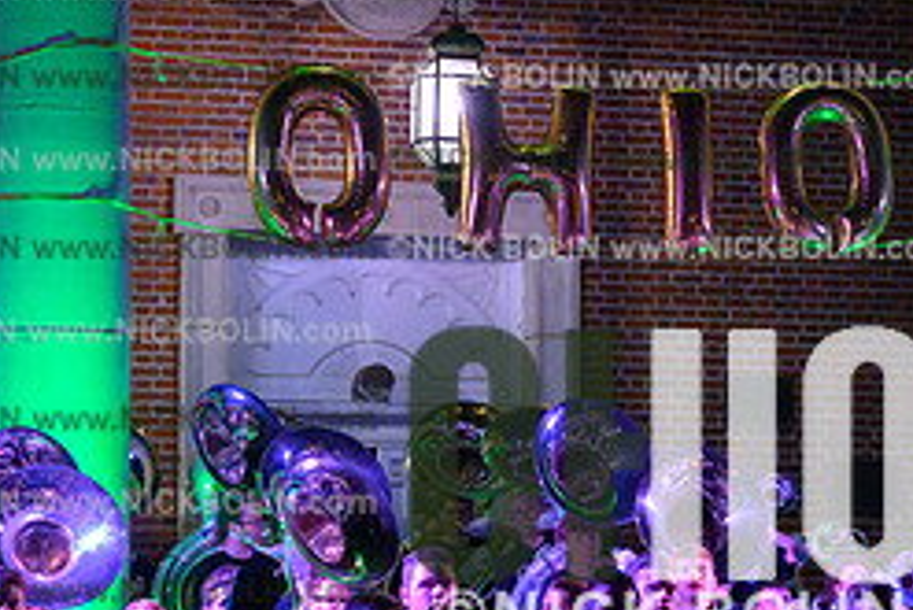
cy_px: 505
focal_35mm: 134
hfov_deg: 15.2
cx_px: 669
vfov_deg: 10.2
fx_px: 3400
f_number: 4
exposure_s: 1/500
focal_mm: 57
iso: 12800
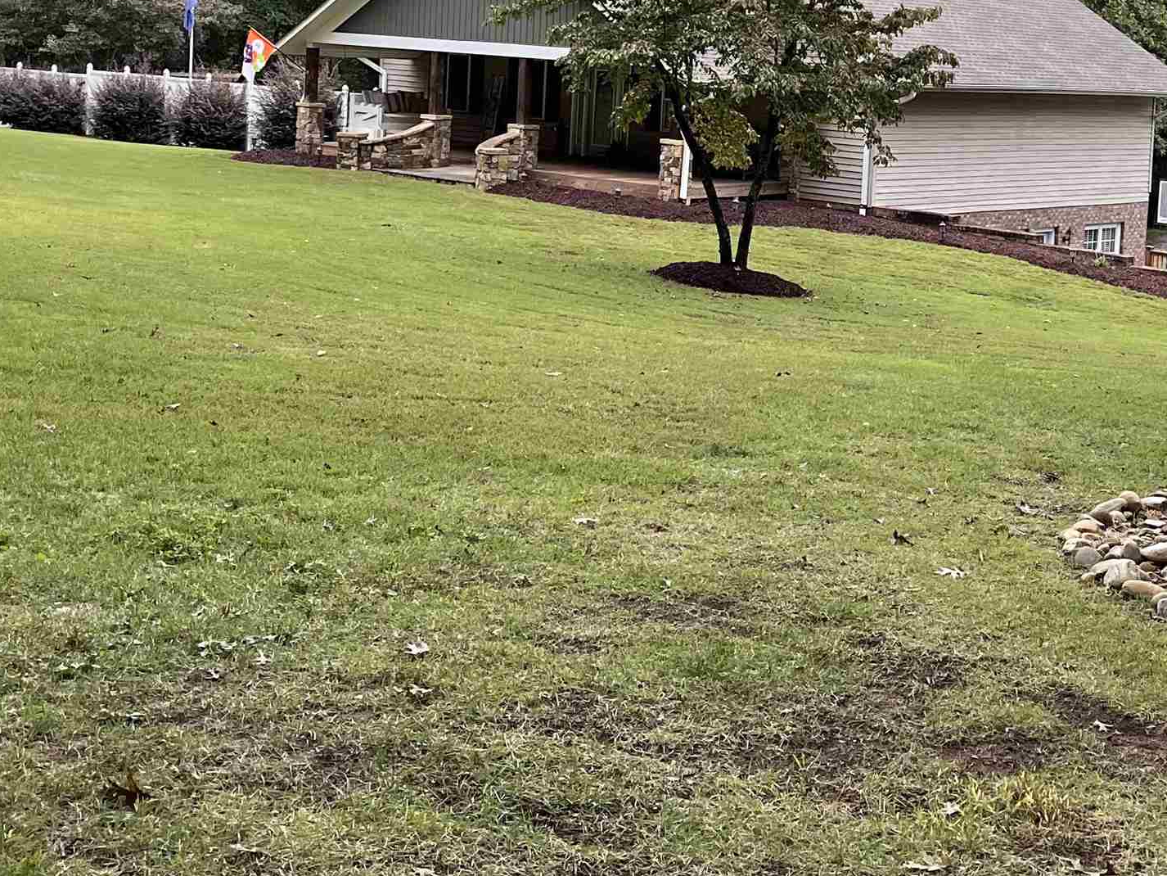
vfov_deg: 25.4
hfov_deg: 34.0
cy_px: 118
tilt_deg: -3.1
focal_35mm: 56
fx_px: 1888
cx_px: 781
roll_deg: -3.6
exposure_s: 1/106
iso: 125
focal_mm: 5.1
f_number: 1.6
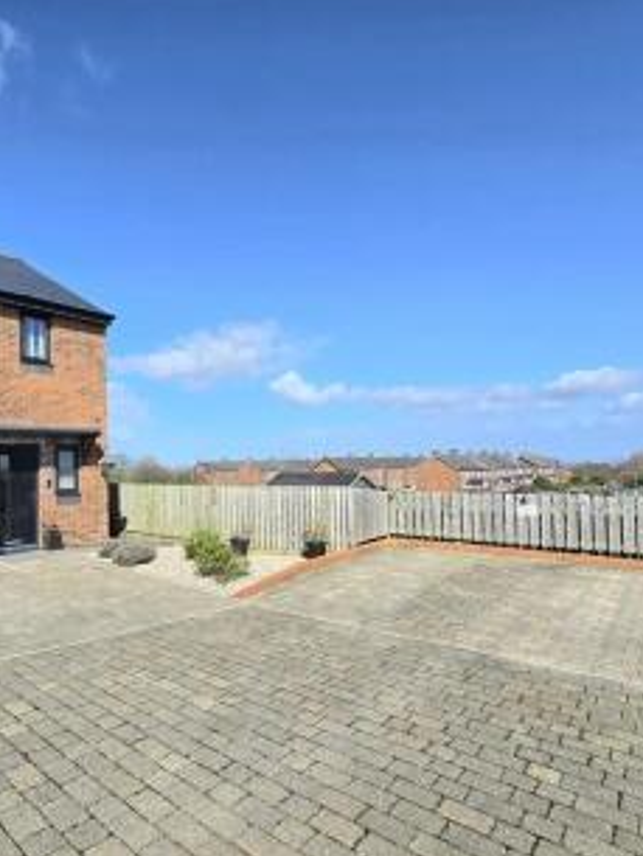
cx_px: 226
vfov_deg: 87.7
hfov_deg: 70.0
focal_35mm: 18
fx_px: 445
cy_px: 434
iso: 50
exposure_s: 1/3333
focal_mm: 2.2
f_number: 2.2
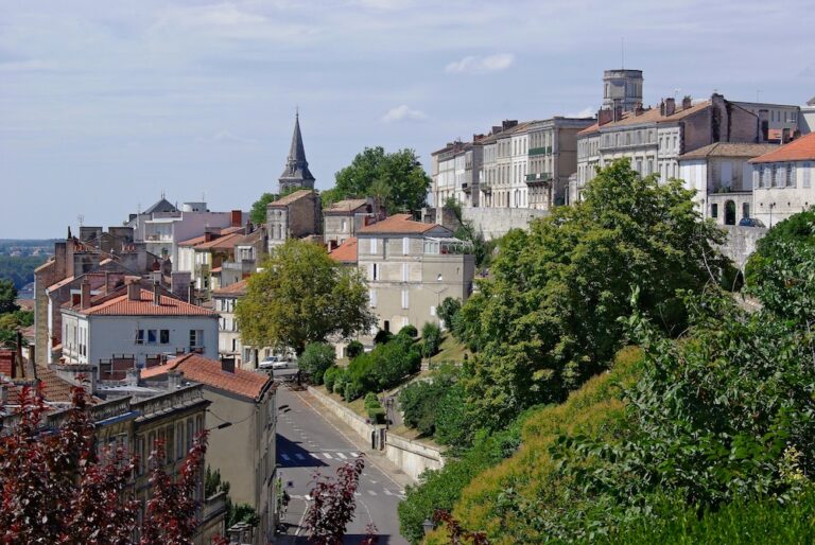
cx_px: 408
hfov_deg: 20.0
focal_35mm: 102
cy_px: 272
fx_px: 2312
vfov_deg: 13.5
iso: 200
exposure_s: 1/350
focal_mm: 68
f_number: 11
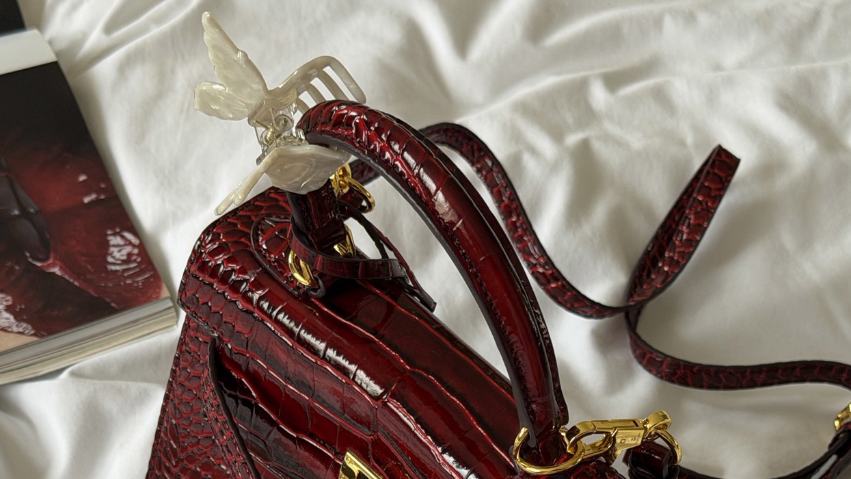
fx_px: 1895
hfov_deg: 25.3
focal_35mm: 84
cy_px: 660
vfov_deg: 13.7
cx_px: 373
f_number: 1.78
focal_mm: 6.76
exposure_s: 1/60
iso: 160
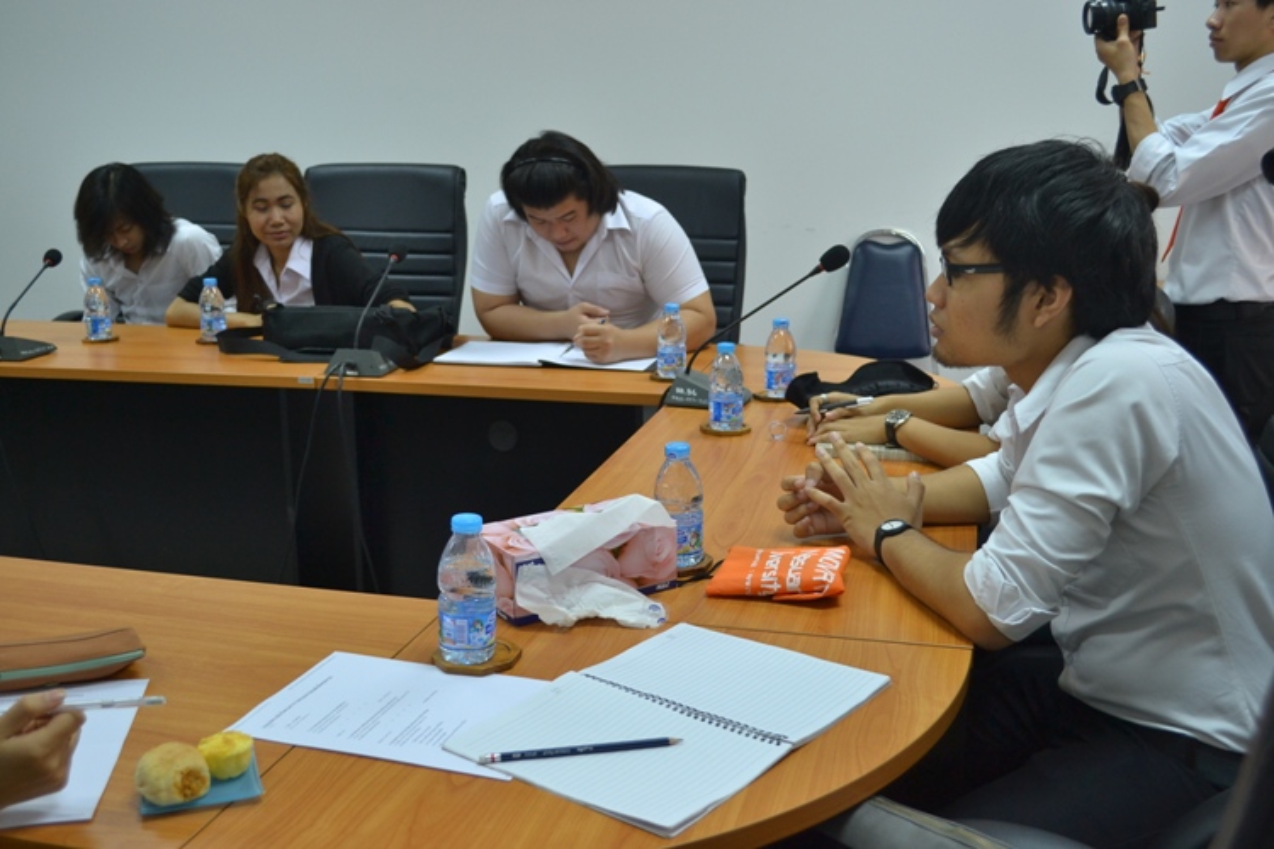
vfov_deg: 36.9
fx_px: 1274
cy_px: 424
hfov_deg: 53.1
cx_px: 637
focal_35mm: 36
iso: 400
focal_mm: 24
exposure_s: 1/30
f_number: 4
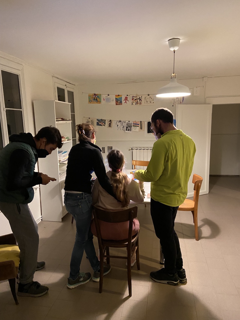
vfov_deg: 67.3
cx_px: 120
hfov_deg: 53.1
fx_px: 240
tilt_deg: -10.9
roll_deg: +1.6
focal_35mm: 26
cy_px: 160
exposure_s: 1/25
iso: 640
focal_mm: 4.25
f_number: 1.8
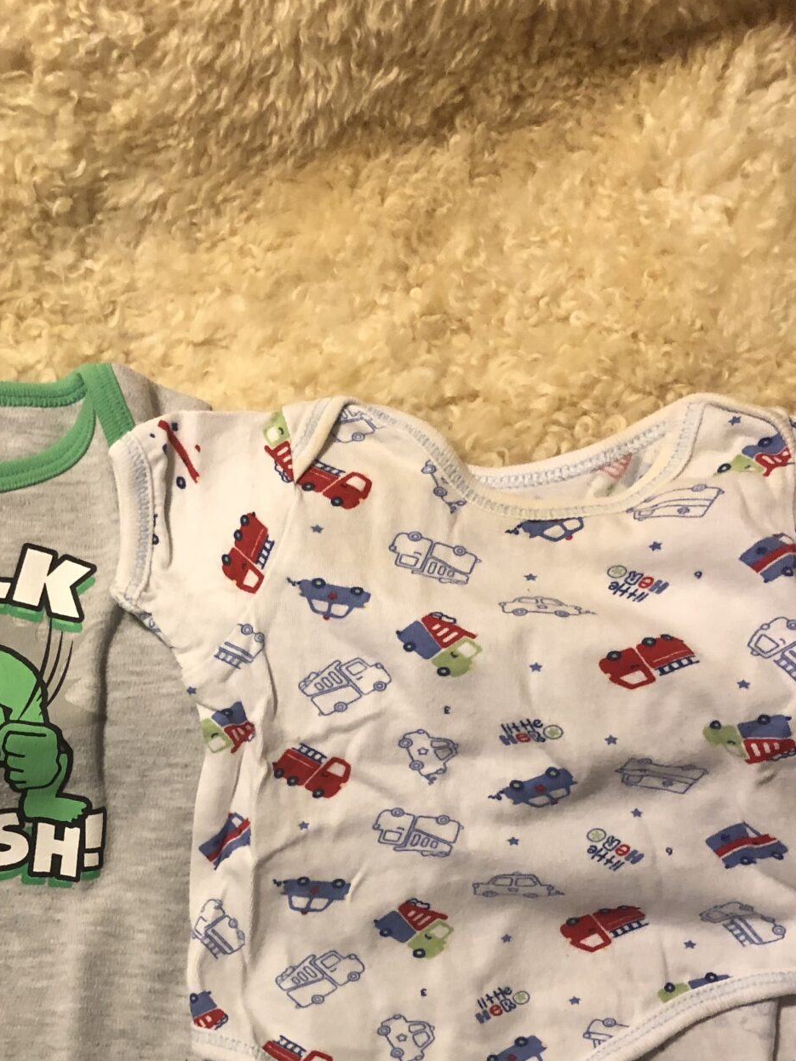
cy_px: 792
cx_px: 237
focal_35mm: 46
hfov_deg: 31.2
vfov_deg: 40.1
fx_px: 1411
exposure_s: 1/15
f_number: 1.8
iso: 64
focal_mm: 3.99
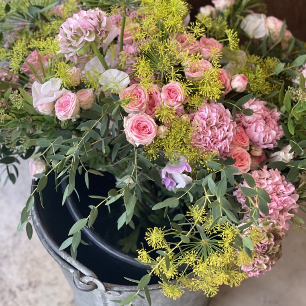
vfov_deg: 22.7
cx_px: 153
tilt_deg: -50.4
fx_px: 760
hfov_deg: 22.8
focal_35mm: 76
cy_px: 103
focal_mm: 7.5
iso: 200
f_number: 2.2
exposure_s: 1/33
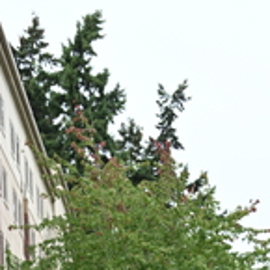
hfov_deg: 9.6
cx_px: 314
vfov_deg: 9.4
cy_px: 449
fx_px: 1588
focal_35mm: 180
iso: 1600
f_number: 4
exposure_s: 1/800
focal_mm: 56
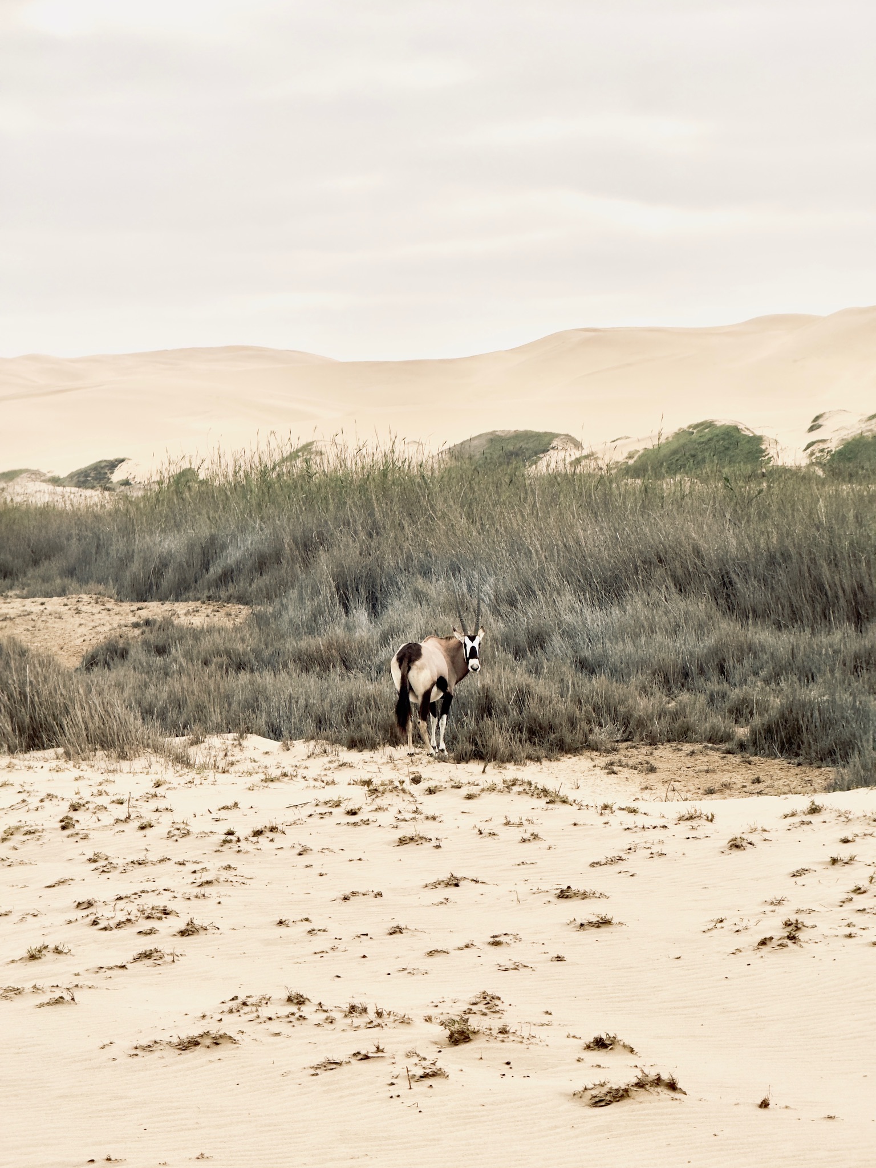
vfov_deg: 16.4
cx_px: 438
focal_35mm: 120
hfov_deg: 12.3
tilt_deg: -2.2
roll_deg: +1.1
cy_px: 584
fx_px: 4049
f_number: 2.8
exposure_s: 1/1916
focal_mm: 15.66
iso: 50
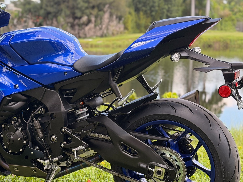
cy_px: 108
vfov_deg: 20.4
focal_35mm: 72
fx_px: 505
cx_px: 81
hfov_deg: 26.9
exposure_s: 1/475
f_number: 1.78
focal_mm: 6.76
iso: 80
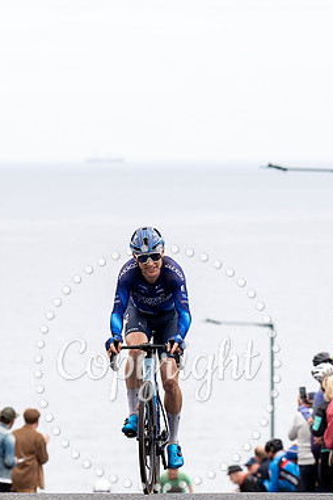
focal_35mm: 298
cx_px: 193
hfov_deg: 4.6
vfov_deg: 6.9
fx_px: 4134
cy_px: 188
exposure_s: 1/1000
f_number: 3.5
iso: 320
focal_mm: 137
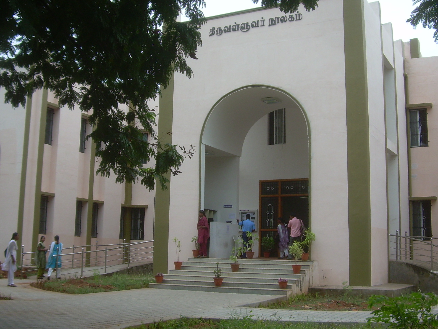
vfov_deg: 32.1
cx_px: 202
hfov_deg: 42.0
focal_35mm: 45
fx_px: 569
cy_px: 137
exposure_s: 1/229
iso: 50
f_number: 2.8
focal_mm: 6.3
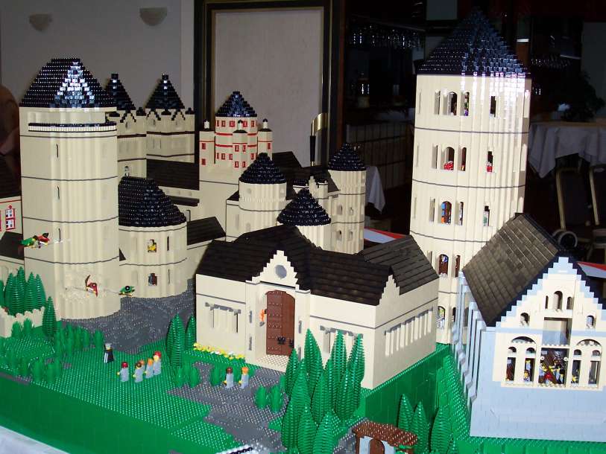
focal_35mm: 46
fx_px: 805
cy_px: 227
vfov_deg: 31.5
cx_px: 303
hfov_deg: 41.2
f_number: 3
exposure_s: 1/60
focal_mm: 7
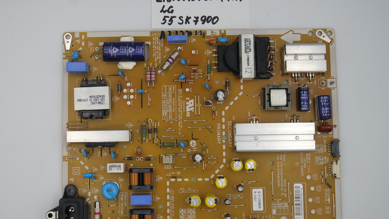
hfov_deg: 38.5
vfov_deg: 22.2
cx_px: 183
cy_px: 115
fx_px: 557
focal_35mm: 54
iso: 160
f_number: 5.6
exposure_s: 1/100
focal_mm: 17
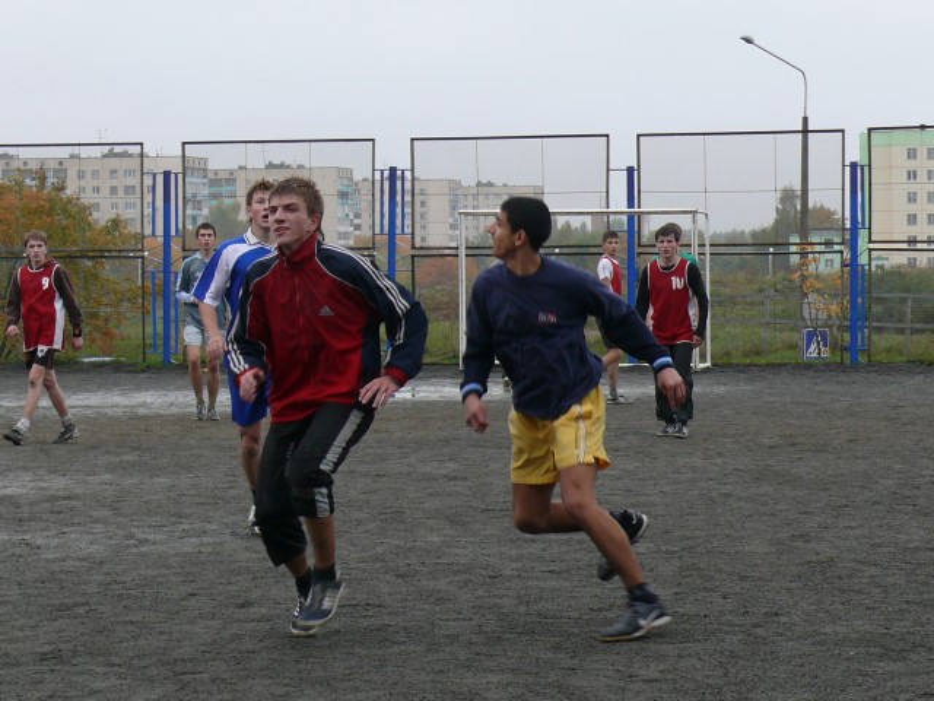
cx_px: 467
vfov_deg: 12.5
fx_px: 3211
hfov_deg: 16.6
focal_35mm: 119
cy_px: 350
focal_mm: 14.6
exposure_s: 1/125
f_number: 4
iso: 100
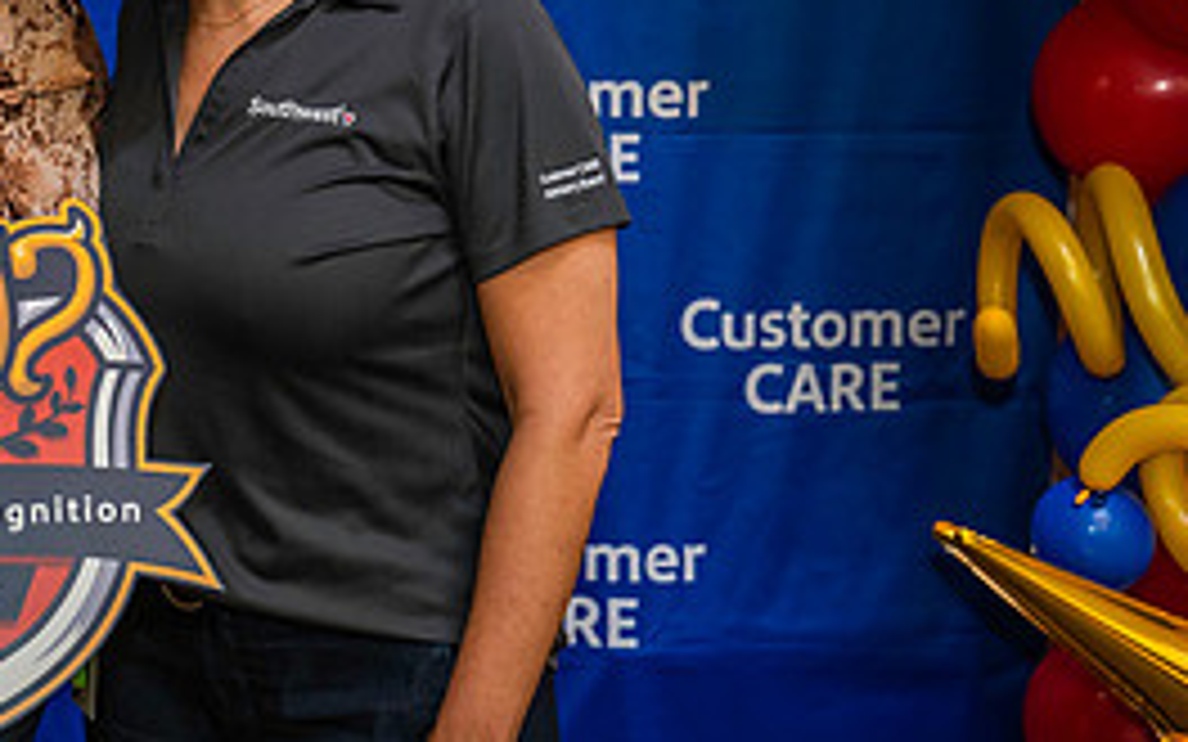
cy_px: 38
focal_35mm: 90
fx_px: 2914
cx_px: 19
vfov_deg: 14.3
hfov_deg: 22.2
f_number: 4
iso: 1250
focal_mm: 40
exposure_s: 1/160
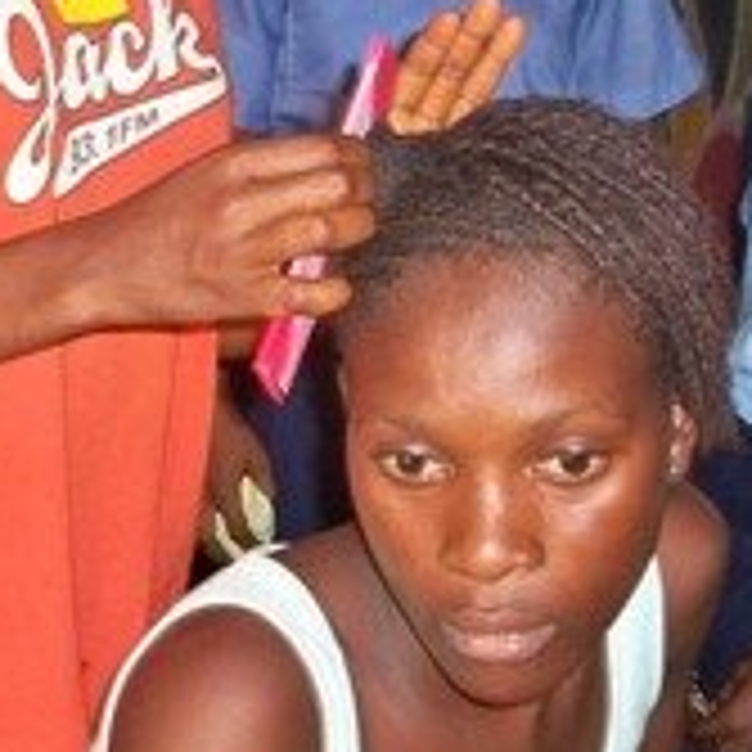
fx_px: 2040
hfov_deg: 20.8
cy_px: 162
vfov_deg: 20.7
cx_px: 261
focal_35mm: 83
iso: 200
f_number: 3.5
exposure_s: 1/30
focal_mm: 6.2
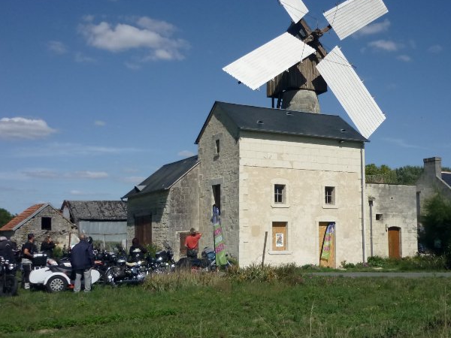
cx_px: 288
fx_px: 573
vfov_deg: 32.9
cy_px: 167
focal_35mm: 44
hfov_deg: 42.5
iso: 200
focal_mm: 5.5
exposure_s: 1/1000
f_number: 8
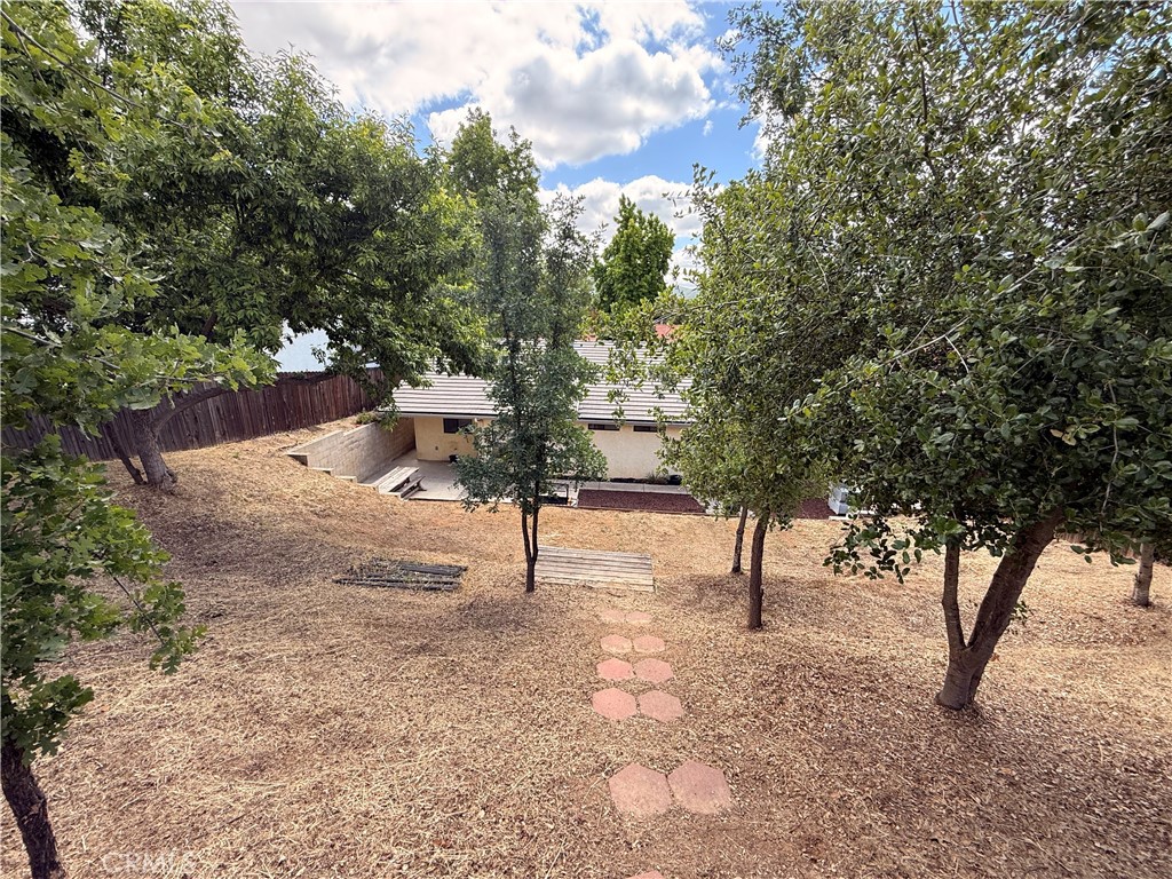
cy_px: 440
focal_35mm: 14
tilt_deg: -13.7
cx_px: 586
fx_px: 474
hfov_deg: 102.1
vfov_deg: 85.7
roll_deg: -1.5
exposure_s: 1/359
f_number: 2.2
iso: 50
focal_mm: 2.22
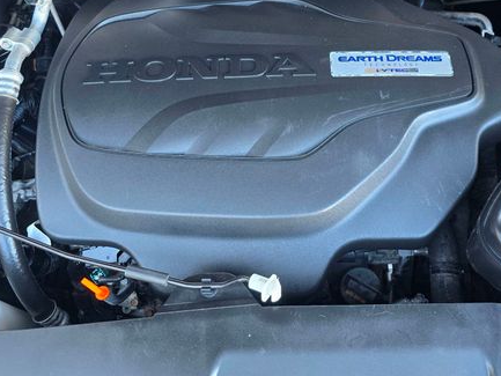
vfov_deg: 41.4
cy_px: 135
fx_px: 492
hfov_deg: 53.7
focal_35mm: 34
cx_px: 290
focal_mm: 6.3
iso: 320
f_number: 1.7
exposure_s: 1/120
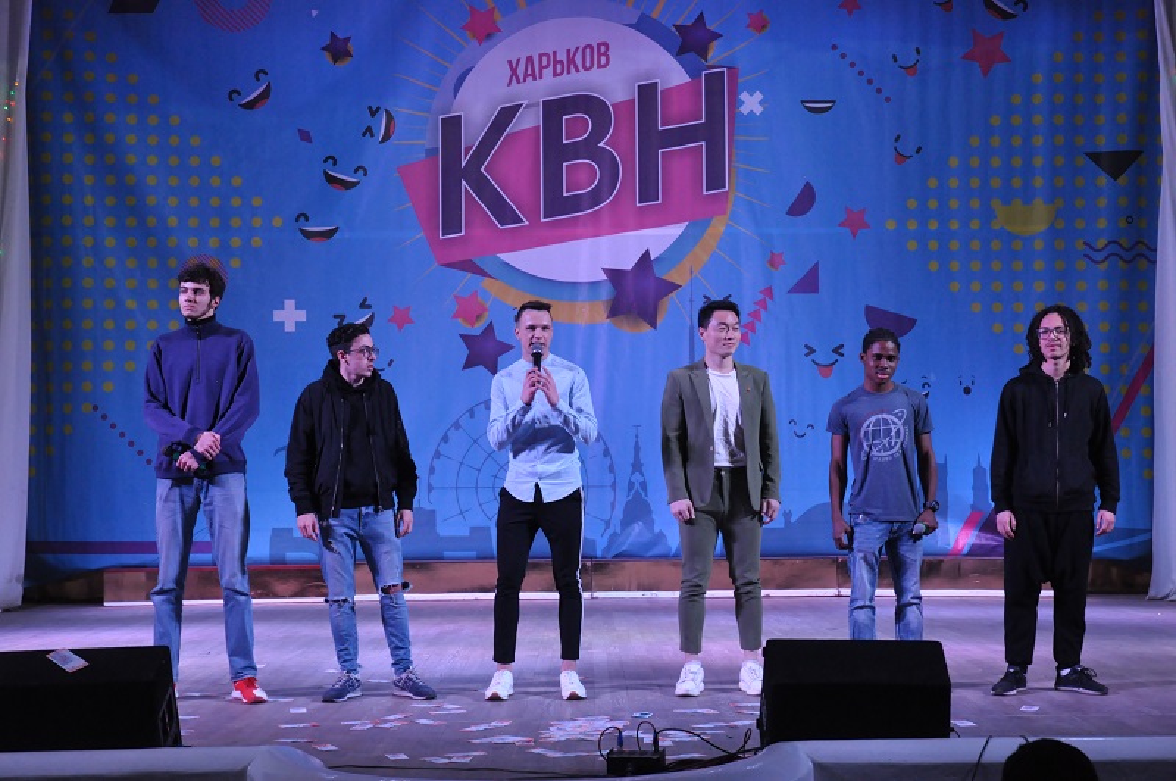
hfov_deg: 35.1
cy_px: 390
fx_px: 1859
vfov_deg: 23.7
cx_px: 588
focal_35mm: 57
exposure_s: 1/80
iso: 1600
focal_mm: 38
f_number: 4.2
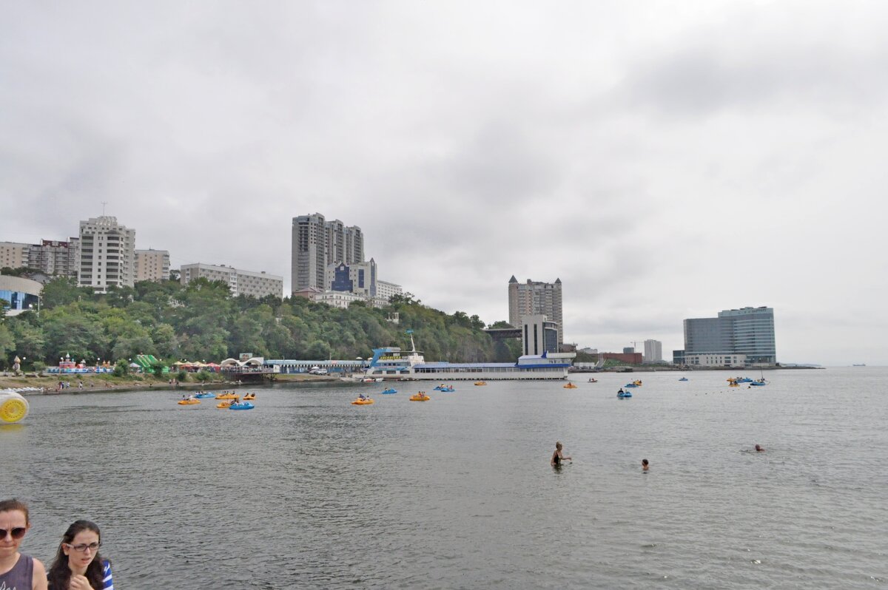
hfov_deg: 67.4
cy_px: 295
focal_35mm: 27
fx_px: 665
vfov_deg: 47.9
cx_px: 444
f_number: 13
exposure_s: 1/4000
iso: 2500
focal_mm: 18
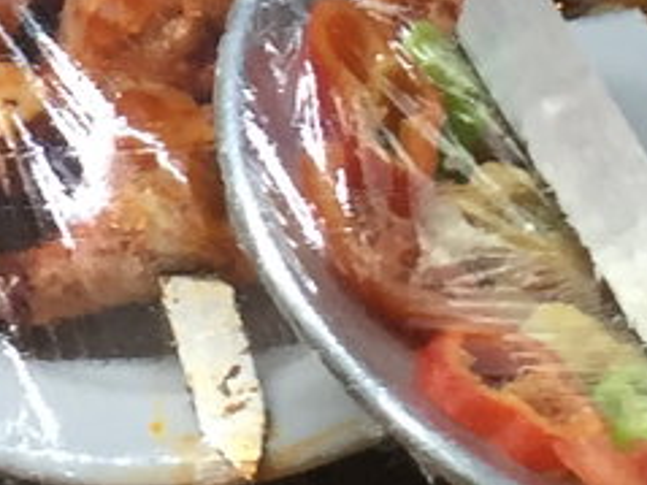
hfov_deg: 10.2
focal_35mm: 194
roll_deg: -1.3
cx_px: 214
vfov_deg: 7.3
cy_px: -596
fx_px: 3624
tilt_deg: -35.0
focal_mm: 4.15
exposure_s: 1/33
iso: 32
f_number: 2.2
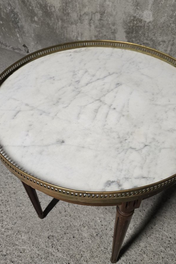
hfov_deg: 41.1
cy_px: 132
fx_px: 235
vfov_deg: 58.7
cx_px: 94
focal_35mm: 32
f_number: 1.7
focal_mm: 6.3
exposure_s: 1/100
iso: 400
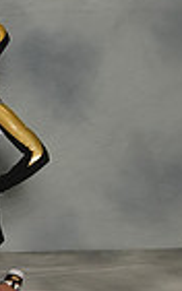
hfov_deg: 7.5
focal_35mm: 151
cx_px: -397
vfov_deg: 13.9
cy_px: 154
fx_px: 1200
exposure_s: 1/80
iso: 800
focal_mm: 24
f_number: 8
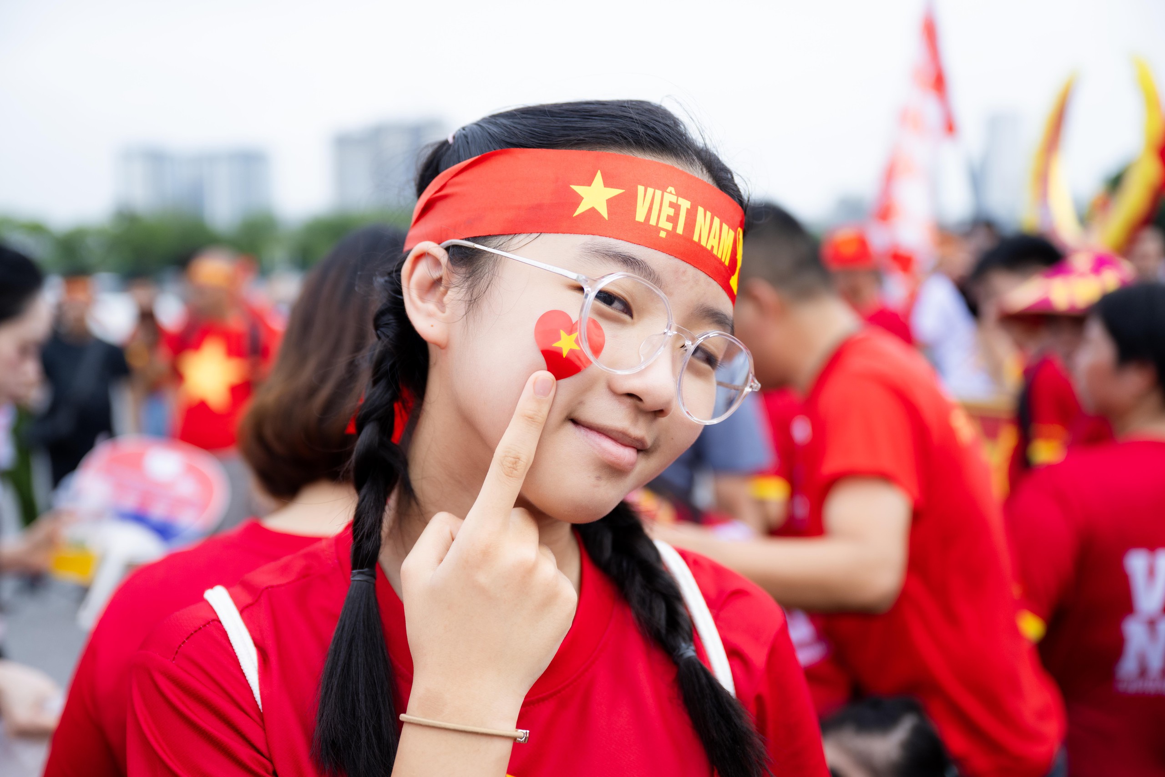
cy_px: 388
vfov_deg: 32.6
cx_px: 582
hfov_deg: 47.4
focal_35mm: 41
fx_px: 1327
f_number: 2.8
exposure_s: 1/1250
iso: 200
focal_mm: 41
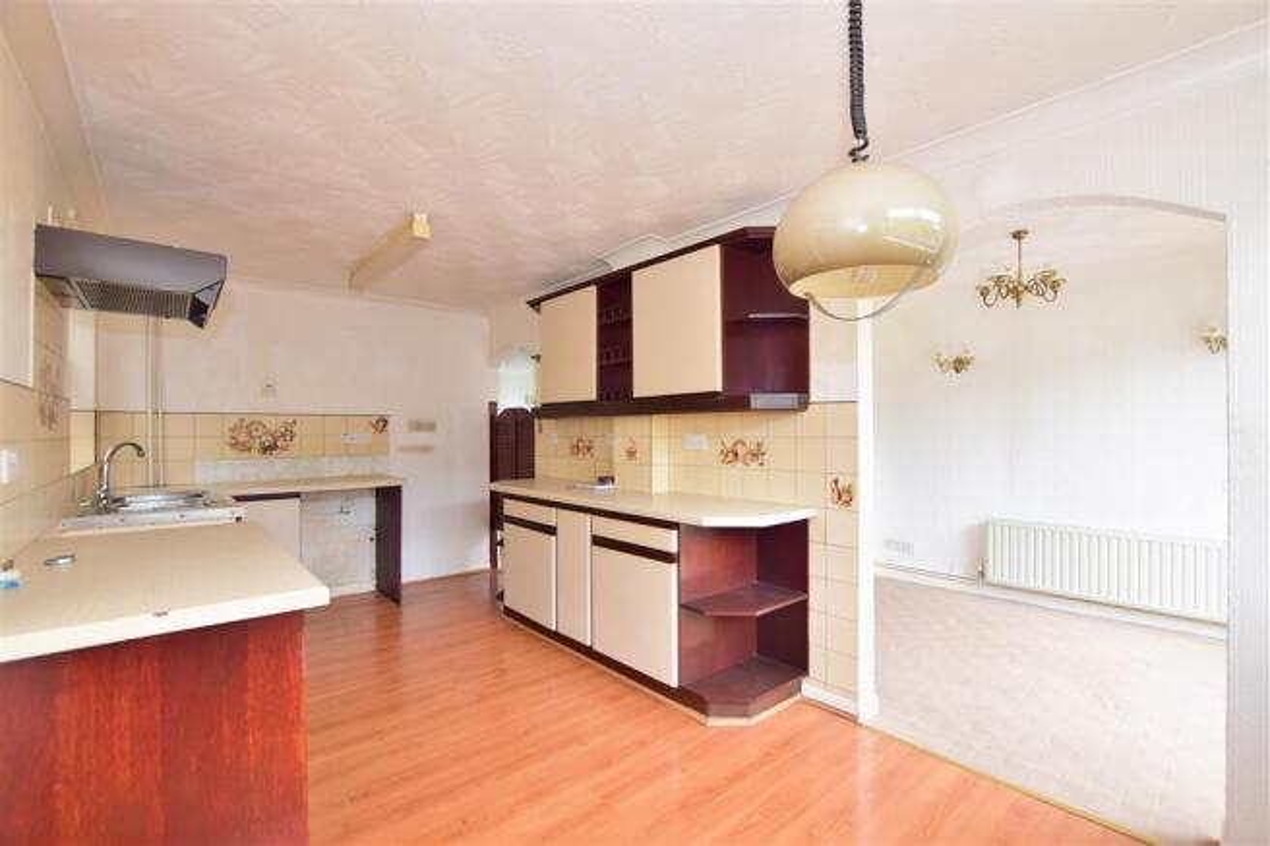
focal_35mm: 15
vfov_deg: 77.3
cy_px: 423
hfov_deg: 100.4
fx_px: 529
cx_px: 635
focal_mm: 10
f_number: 6.3
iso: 400
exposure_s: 1/40
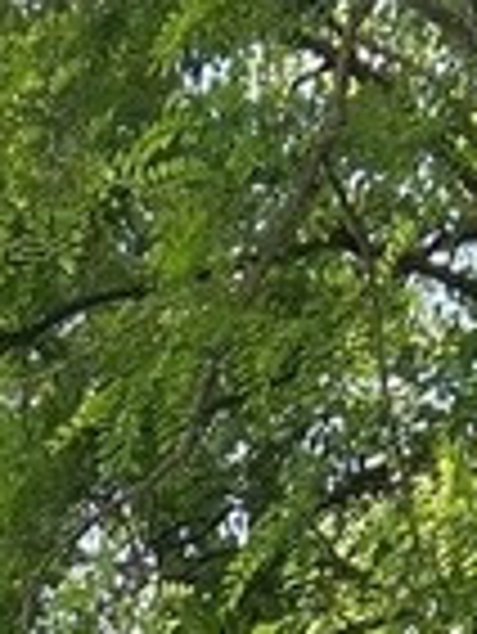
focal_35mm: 199
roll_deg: +3.0
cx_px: -194
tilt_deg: -6.5
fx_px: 3651
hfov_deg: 7.4
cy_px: 2136
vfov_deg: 8.0
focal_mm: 5.7
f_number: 1.5
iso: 50
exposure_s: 1/840
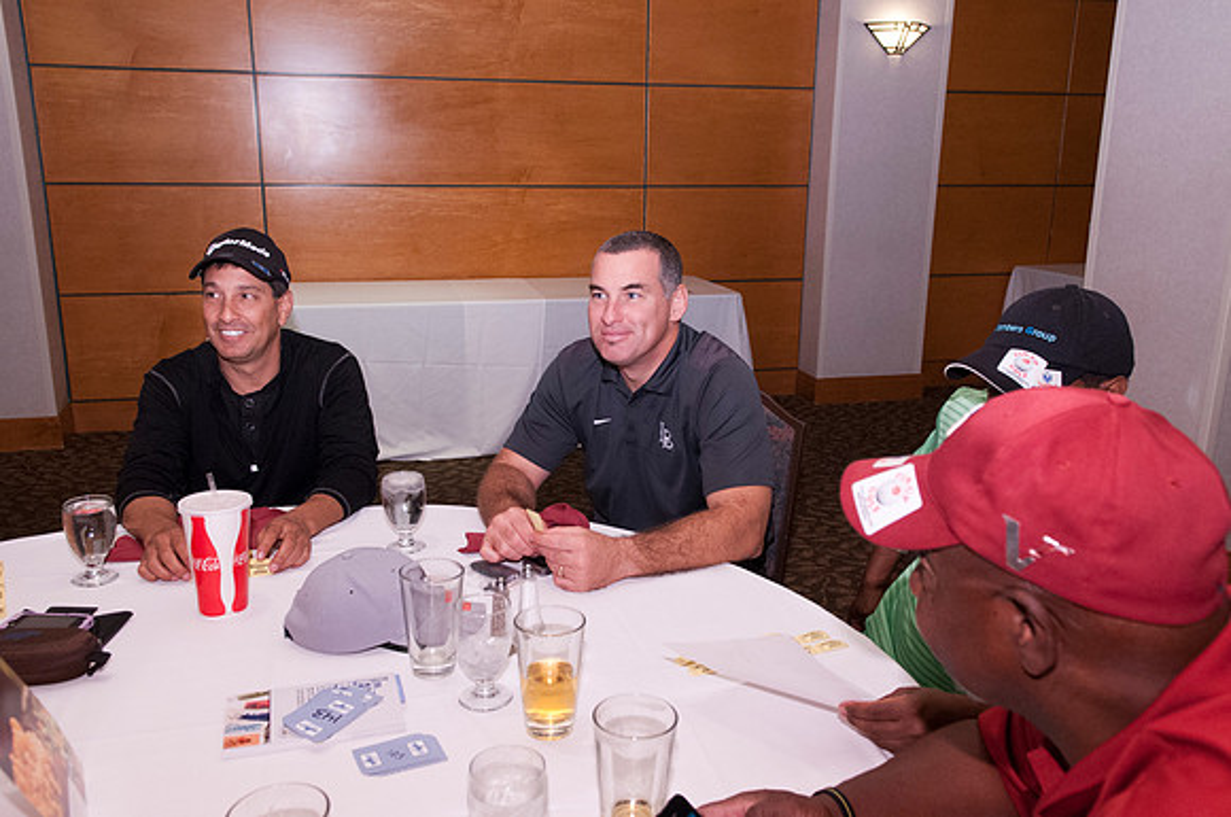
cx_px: 616
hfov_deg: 62.0
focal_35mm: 30
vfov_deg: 43.5
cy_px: 408
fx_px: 1024
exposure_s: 1/100
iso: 1250
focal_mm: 20
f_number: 4.5
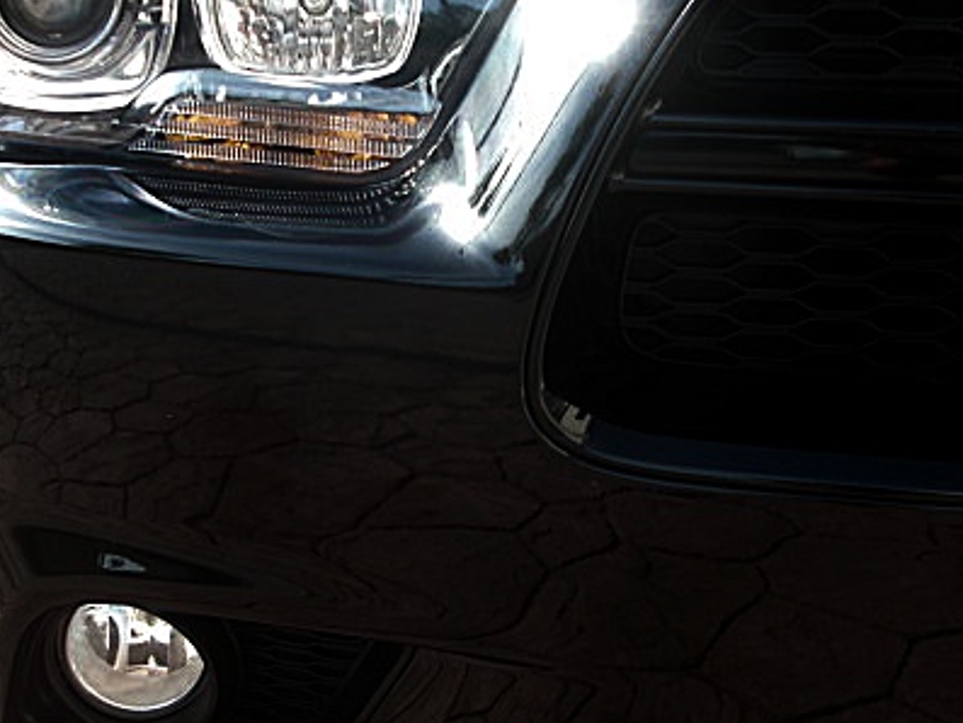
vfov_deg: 25.2
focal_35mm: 58
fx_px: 1614
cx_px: 451
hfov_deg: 33.2
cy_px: 325
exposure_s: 1/125
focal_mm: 6.3
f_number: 2.8
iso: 50
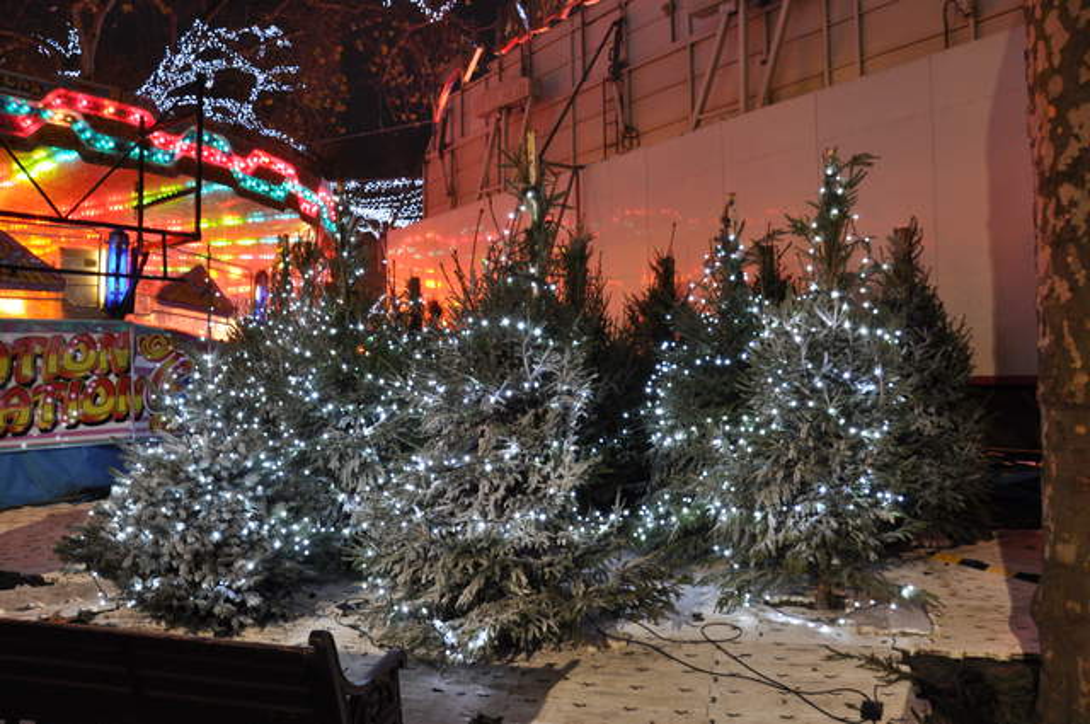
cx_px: 545
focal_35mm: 27
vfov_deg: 47.8
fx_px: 816
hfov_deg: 67.4
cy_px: 362
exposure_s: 1/4
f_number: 8
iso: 640
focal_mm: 18
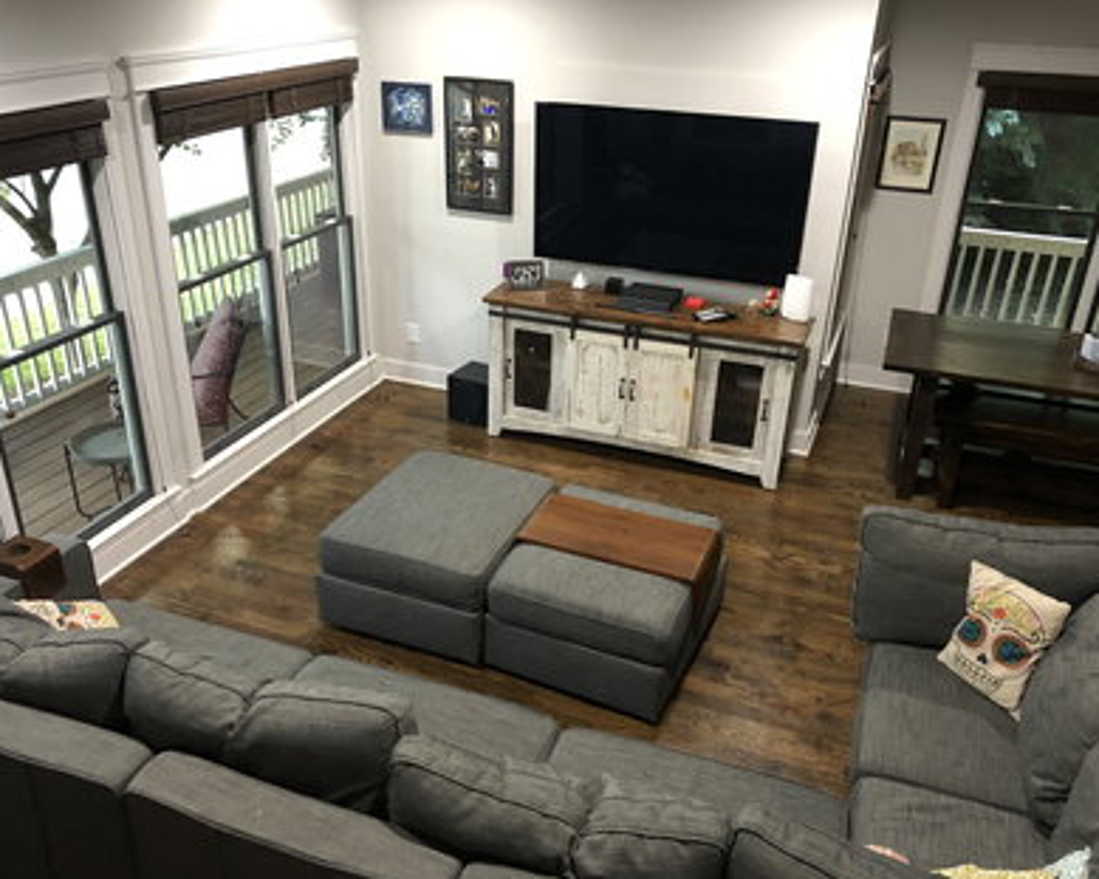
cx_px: 527
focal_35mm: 30
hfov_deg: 58.8
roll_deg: -1.2
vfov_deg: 48.5
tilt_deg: -26.7
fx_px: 976
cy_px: 438
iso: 100
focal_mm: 4
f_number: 1.8
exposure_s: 1/9
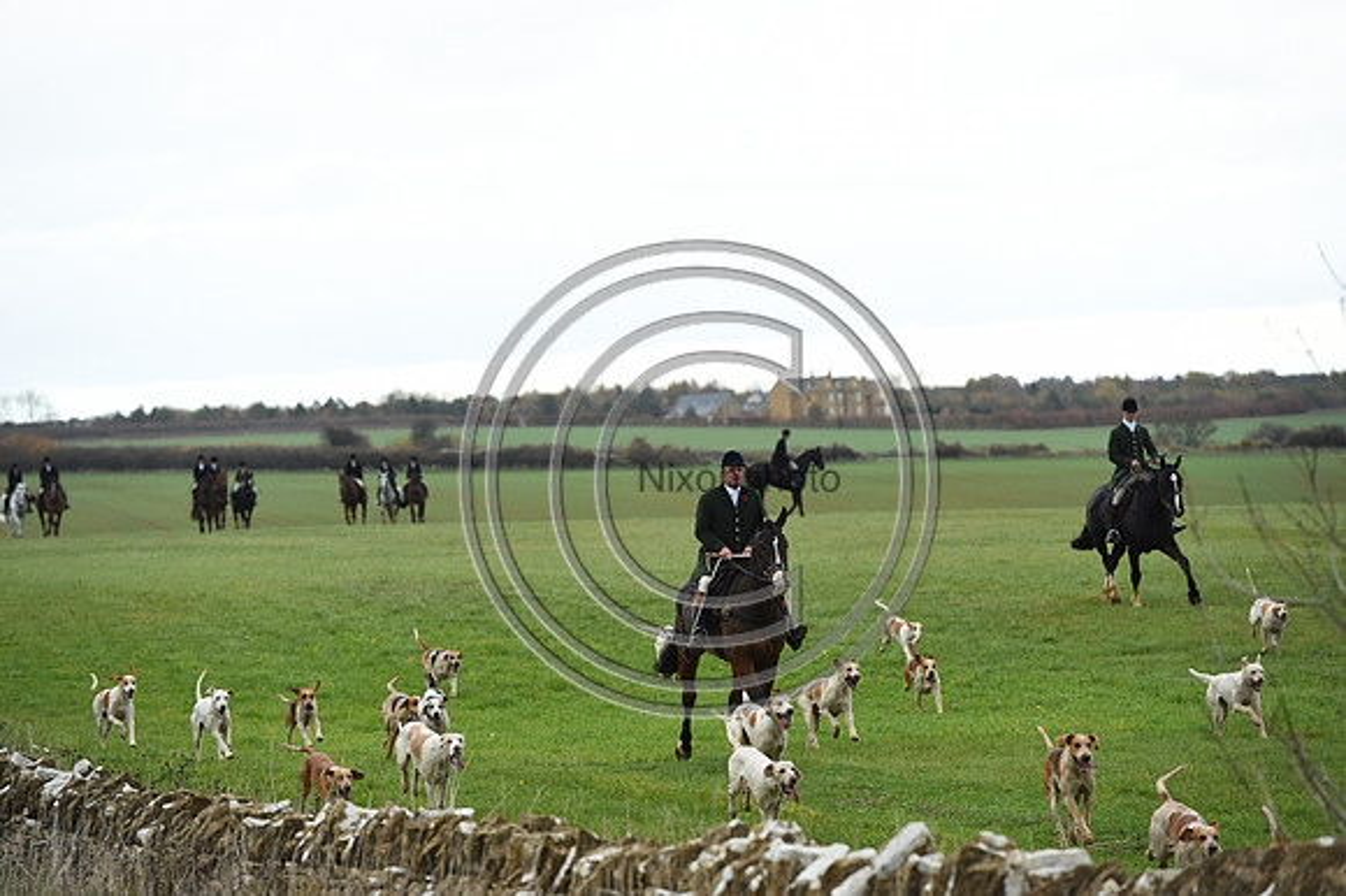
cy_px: 448
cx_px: 673
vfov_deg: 7.8
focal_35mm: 175
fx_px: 6539
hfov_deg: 11.8
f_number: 5
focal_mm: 175
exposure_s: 1/1000
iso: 2800
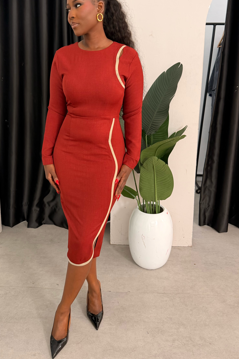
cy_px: 136
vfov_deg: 58.0
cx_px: 106
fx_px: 319
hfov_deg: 41.1
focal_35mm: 32
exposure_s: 1/110
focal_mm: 6.76
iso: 200
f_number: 1.78
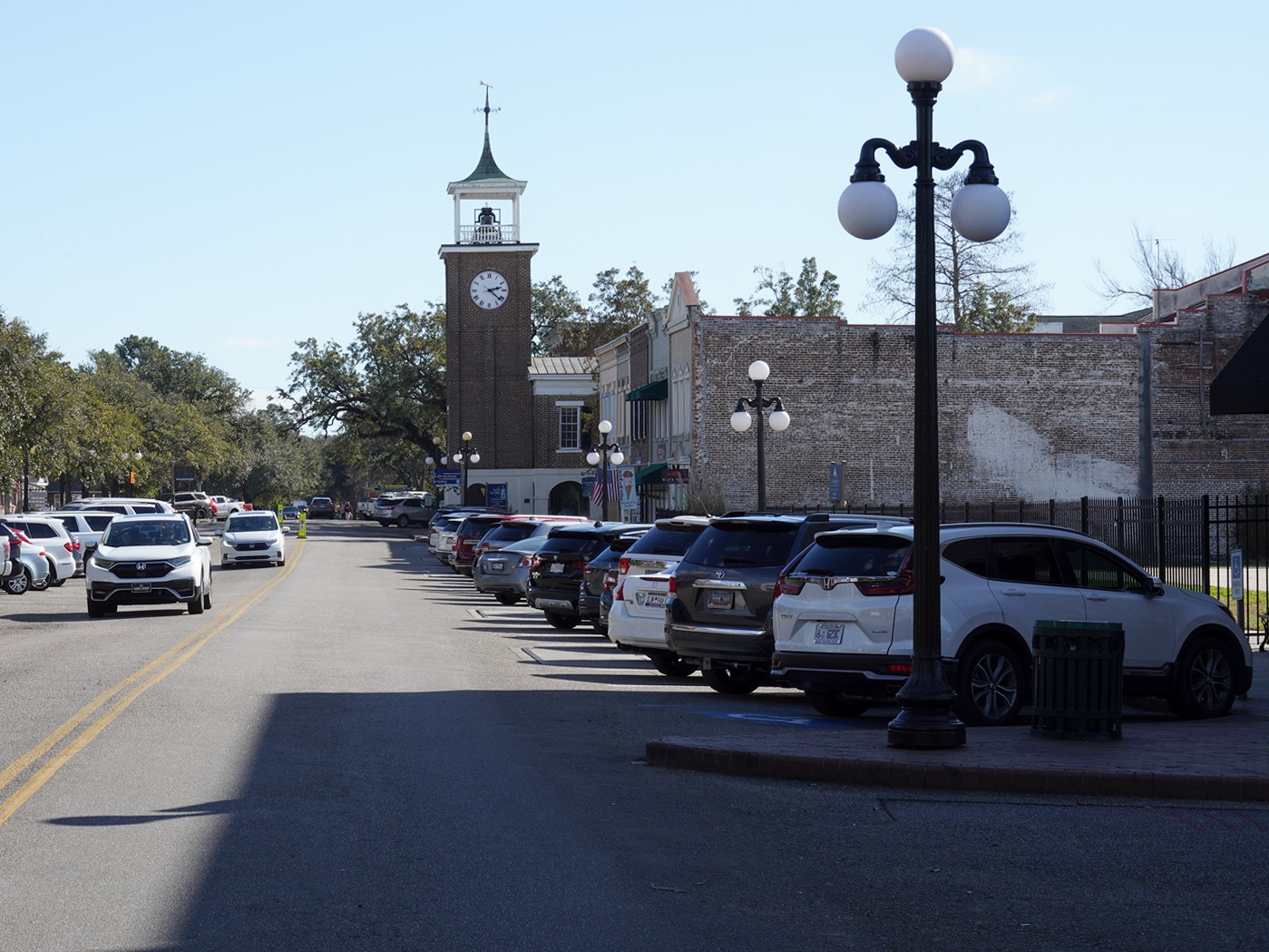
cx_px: 387
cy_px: 434
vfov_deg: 19.1
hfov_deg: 25.2
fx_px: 2823
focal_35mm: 77
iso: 200
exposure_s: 1/100
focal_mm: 56
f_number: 18
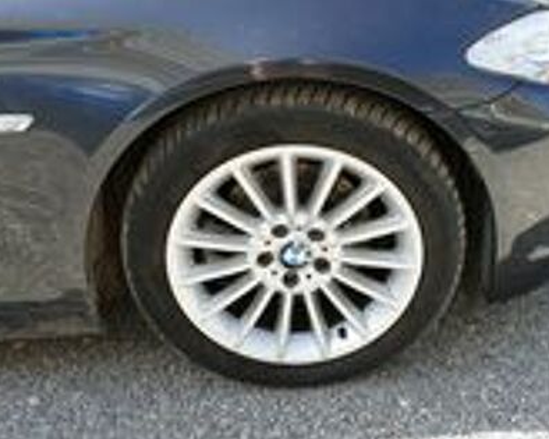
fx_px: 650
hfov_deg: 45.7
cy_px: 220
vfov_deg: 37.3
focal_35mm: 40
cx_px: 311
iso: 125
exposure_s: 1/320
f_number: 3.1
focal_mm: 12.64
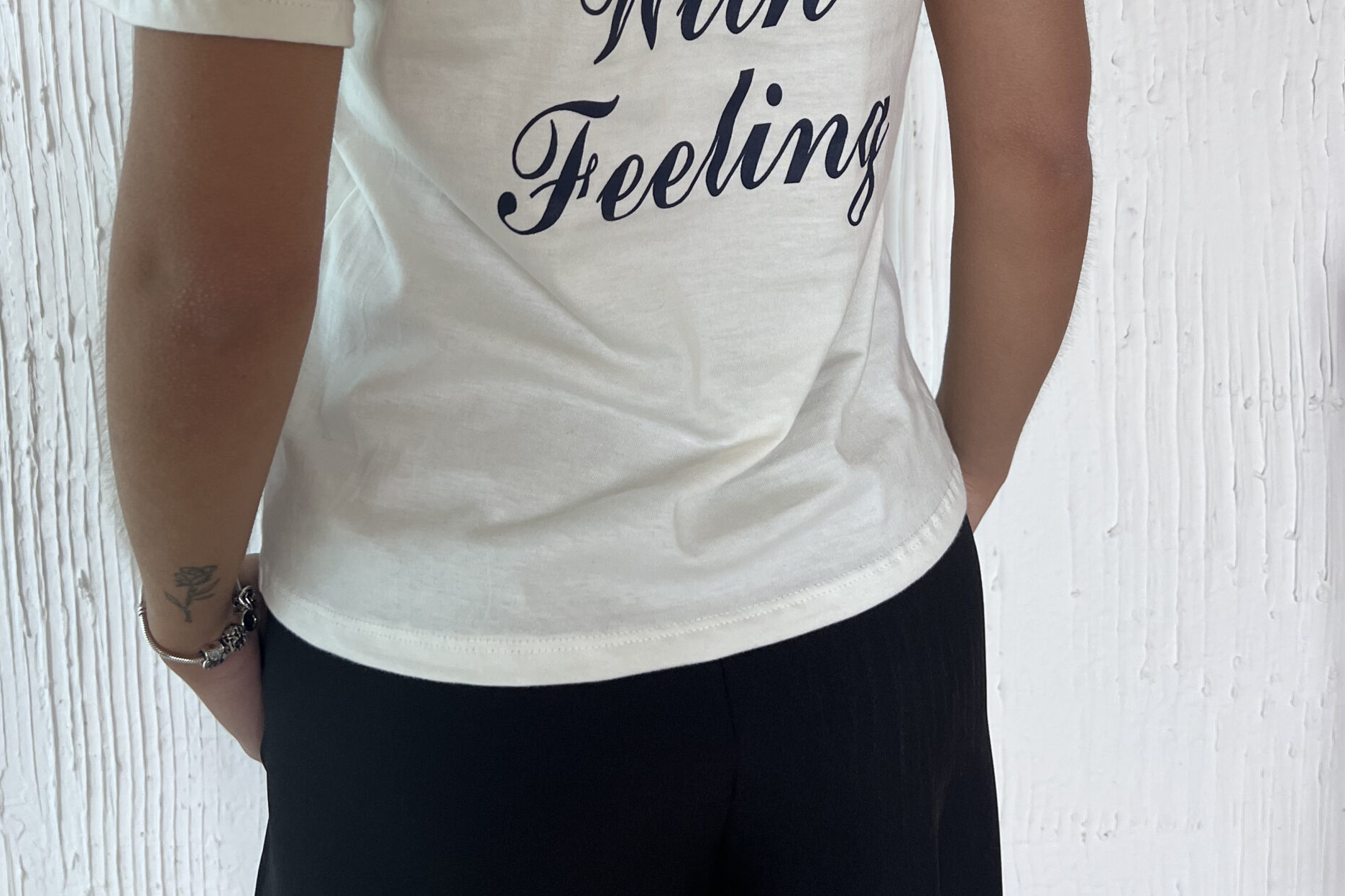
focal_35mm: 37
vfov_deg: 33.3
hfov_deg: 51.9
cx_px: 663
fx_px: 1382
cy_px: 32
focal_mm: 5.7
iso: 125
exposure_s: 1/121
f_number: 1.5
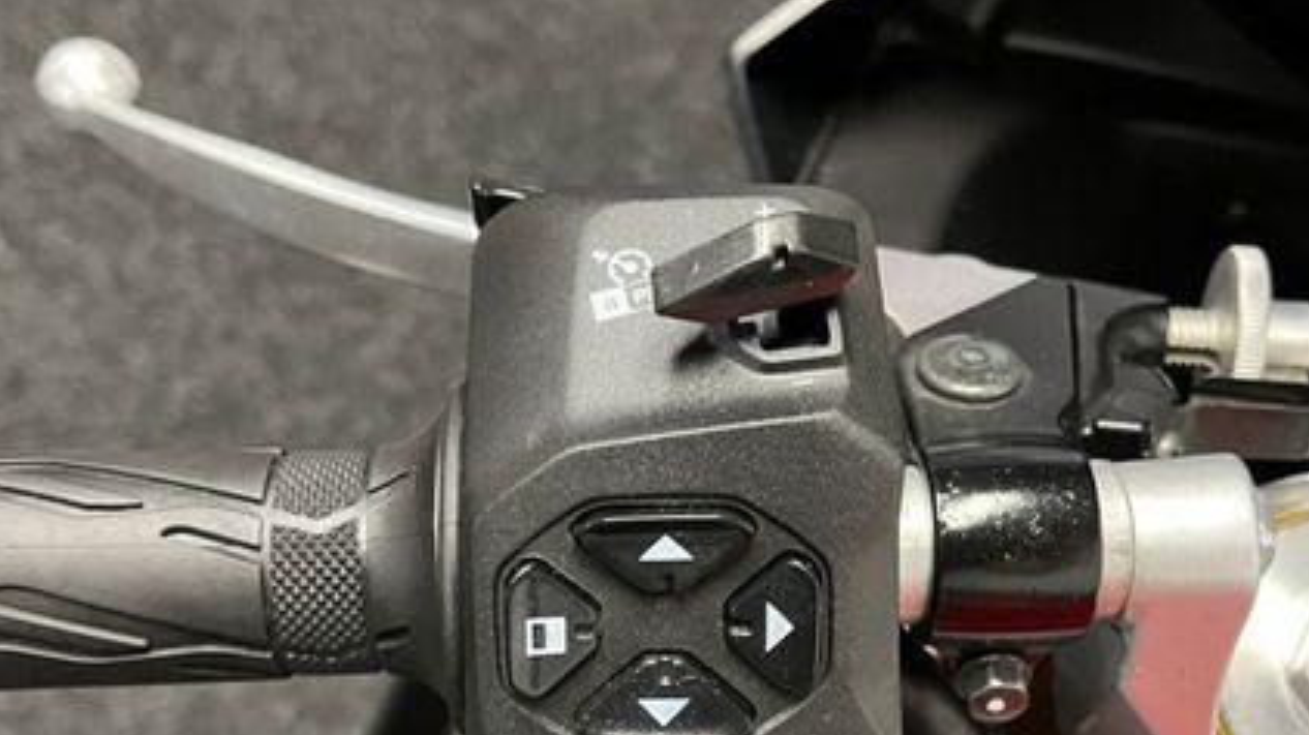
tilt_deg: -55.5
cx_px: 664
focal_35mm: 43
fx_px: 1492
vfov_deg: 27.3
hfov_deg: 47.4
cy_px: 561
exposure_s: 1/33
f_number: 1.6
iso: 400
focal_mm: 5.1
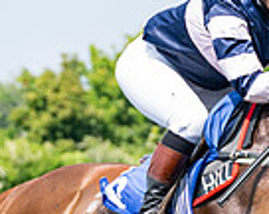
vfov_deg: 2.5
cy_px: 279
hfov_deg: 3.1
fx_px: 4946
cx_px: 51
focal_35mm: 623
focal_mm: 89
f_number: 4
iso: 400
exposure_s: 1/2000
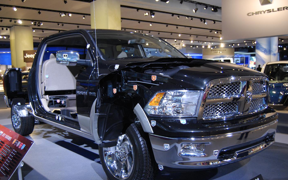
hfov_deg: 54.0
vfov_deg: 35.3
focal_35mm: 36
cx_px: 137
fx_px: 283
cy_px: 97
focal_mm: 22
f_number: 3.8
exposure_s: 1/125
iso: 800
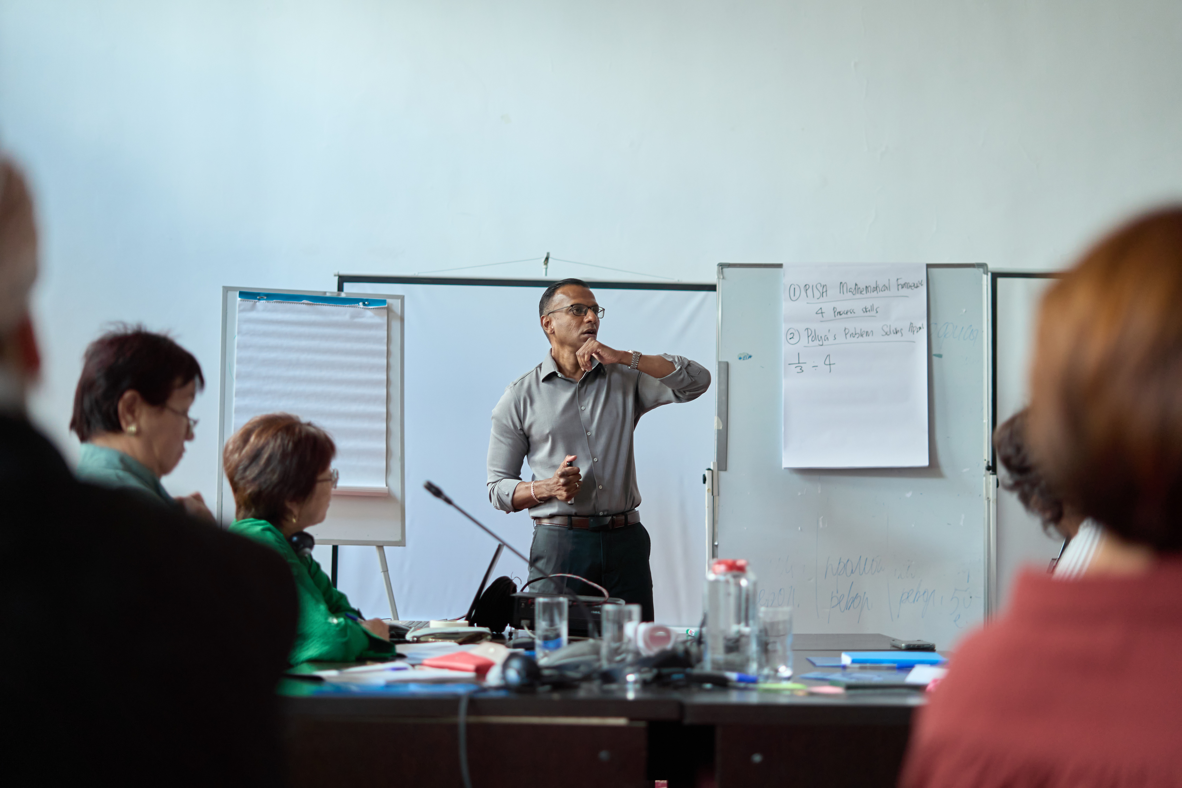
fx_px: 1642
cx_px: 591
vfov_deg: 27.0
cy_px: 394
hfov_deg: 39.6
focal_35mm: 50
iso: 640
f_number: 2
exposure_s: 1/125
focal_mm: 50
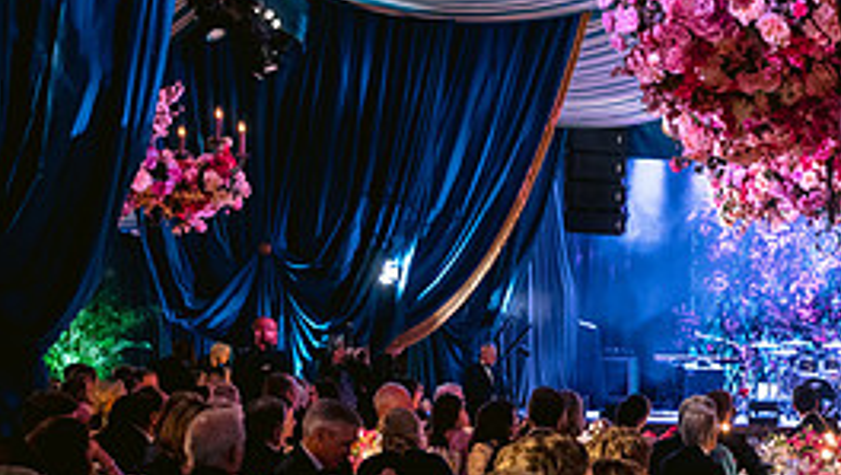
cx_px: 819
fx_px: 1808
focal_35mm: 81
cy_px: 442
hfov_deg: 25.1
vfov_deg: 14.8
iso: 1600
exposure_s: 1/8
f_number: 3.5
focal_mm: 35
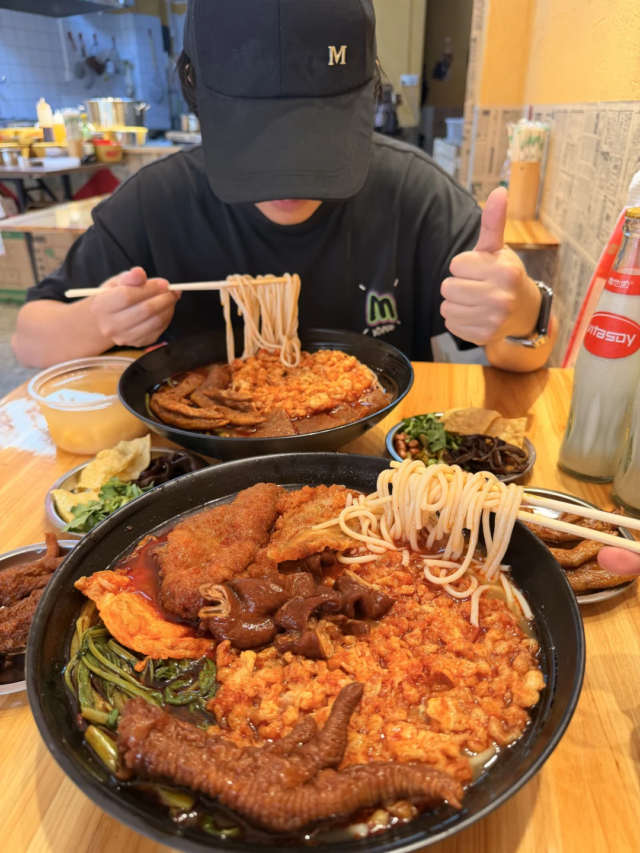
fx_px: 592
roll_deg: +0.6
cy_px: 426
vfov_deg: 71.6
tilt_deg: -27.6
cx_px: 320
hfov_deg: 56.8
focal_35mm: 24
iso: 125
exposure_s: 1/50
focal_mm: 6.76
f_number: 1.78
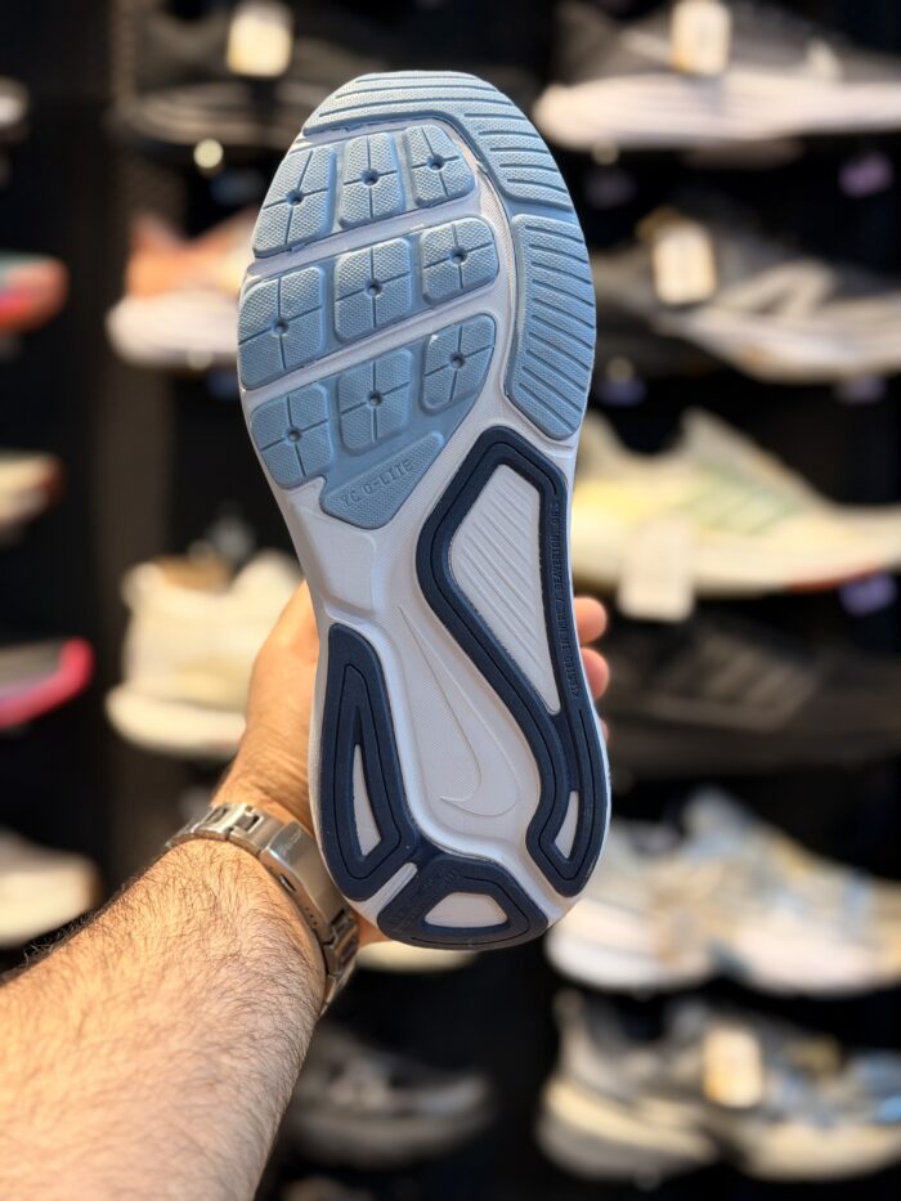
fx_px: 1665
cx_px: 450
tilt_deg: -7.7
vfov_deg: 39.7
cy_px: 600
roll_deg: +1.6
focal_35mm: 48
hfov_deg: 30.3
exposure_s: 1/100
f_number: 1.78
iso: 80
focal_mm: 6.76
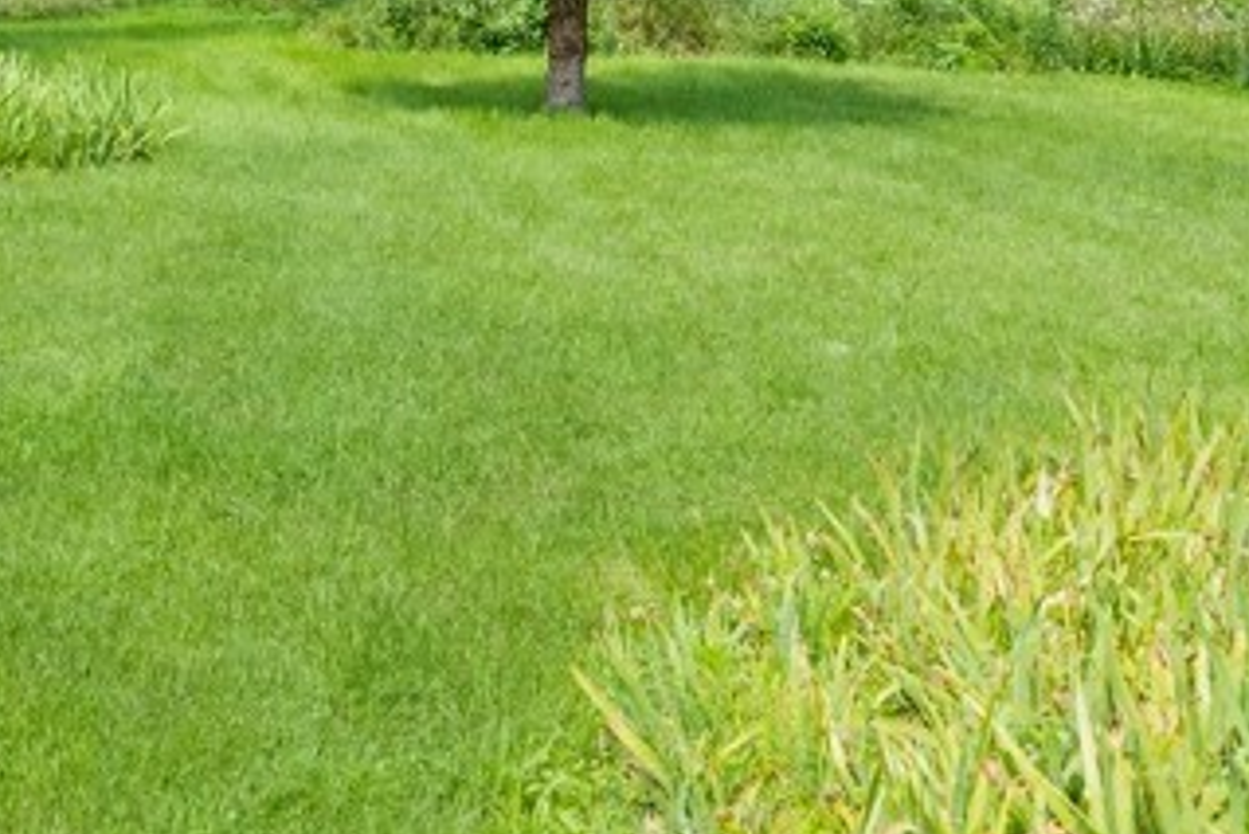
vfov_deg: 22.8
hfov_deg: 35.4
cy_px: -192
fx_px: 1874
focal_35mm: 54
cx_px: 204
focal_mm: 15
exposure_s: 1/100
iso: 200
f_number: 8
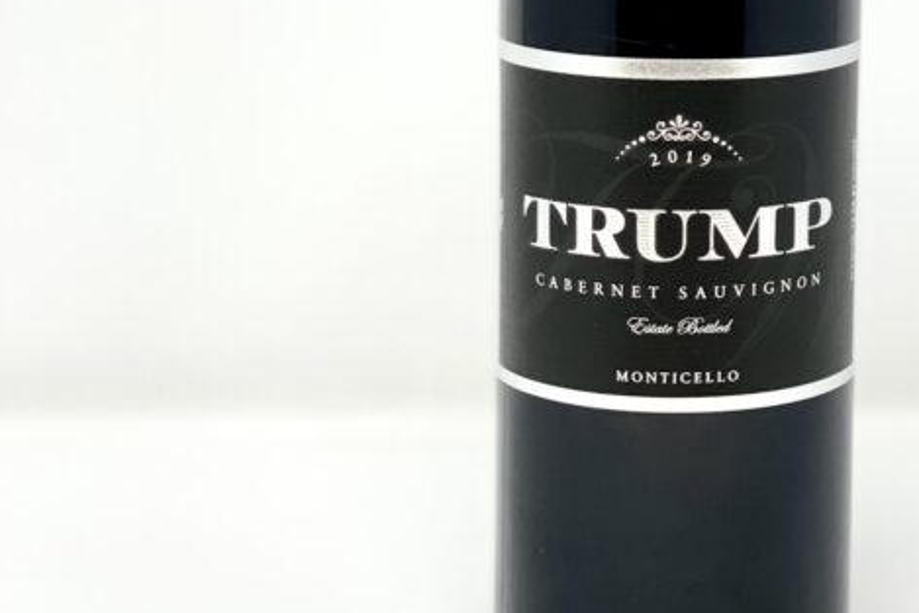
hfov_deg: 17.2
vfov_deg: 11.5
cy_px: 8
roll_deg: -1.2
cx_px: 735
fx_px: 3013
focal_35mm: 118
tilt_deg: -5.7
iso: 40
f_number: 2
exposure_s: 1/120
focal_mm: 6
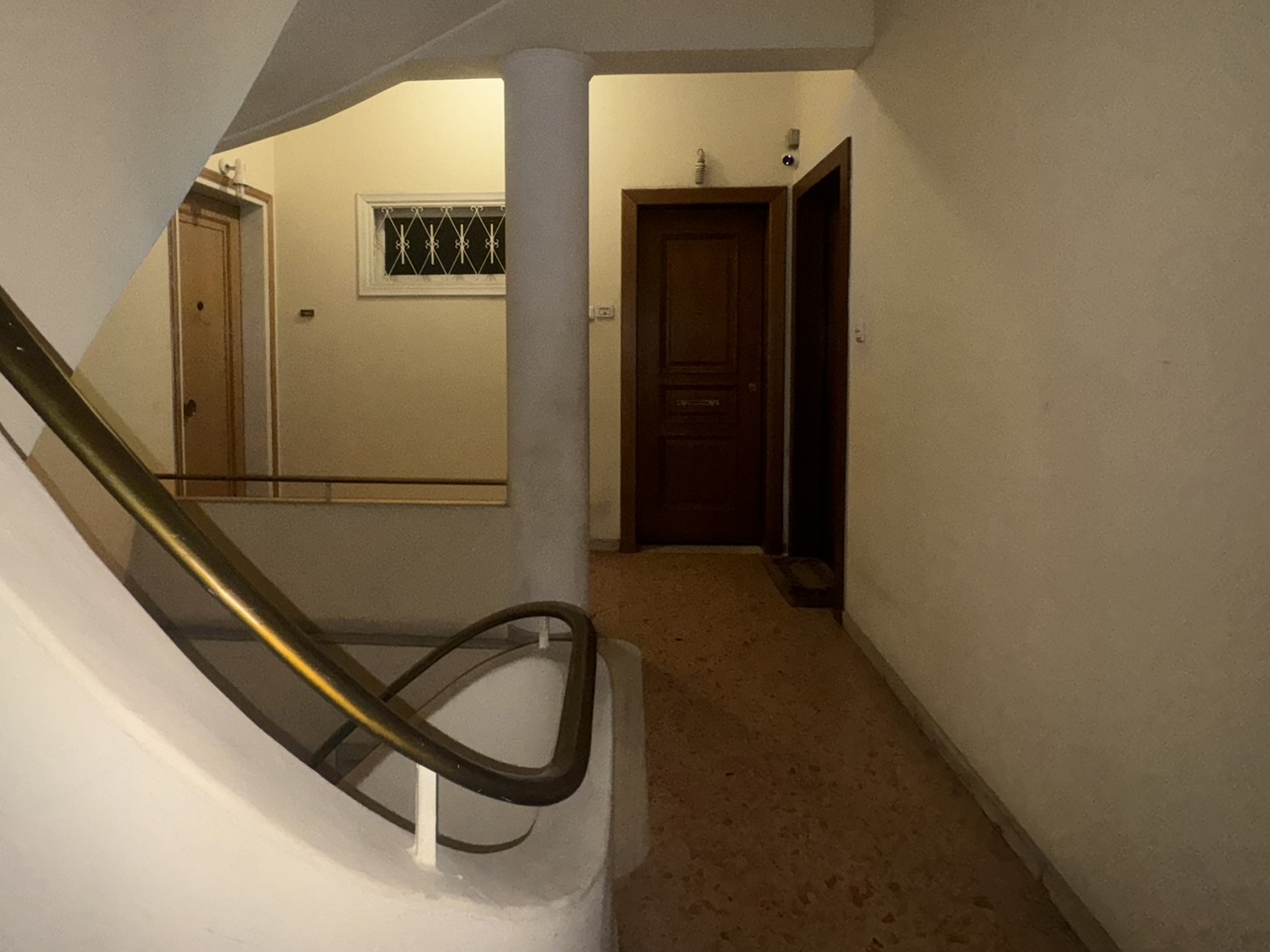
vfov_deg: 67.7
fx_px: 697
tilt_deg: -2.1
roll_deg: +0.7
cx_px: 582
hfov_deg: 84.5
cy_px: 364
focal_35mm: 19
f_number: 2.2
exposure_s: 1/60
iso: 160
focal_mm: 2.22
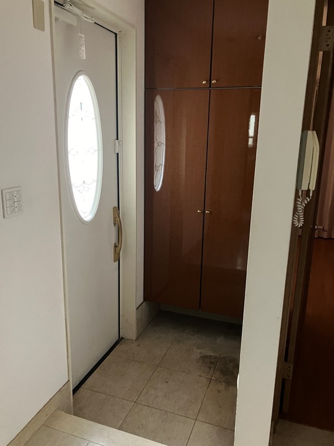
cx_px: 167
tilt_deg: -14.4
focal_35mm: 28
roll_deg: +0.2
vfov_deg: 63.4
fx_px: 360
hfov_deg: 49.7
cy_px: 223
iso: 640
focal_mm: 3.99
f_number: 1.8
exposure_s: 1/26
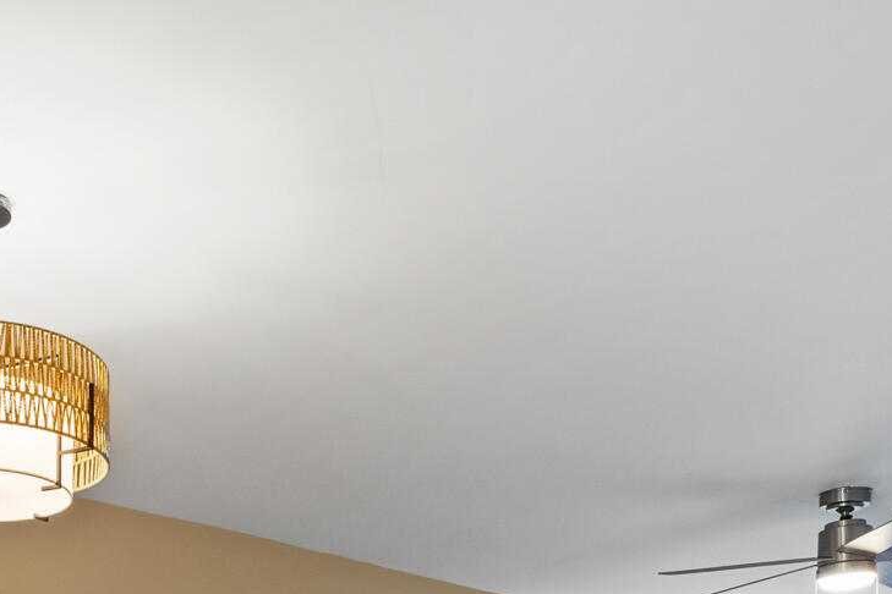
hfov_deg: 39.2
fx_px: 1189
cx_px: 155
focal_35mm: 48
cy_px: 852
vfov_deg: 23.4
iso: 250
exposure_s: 1/6
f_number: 9
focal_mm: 14
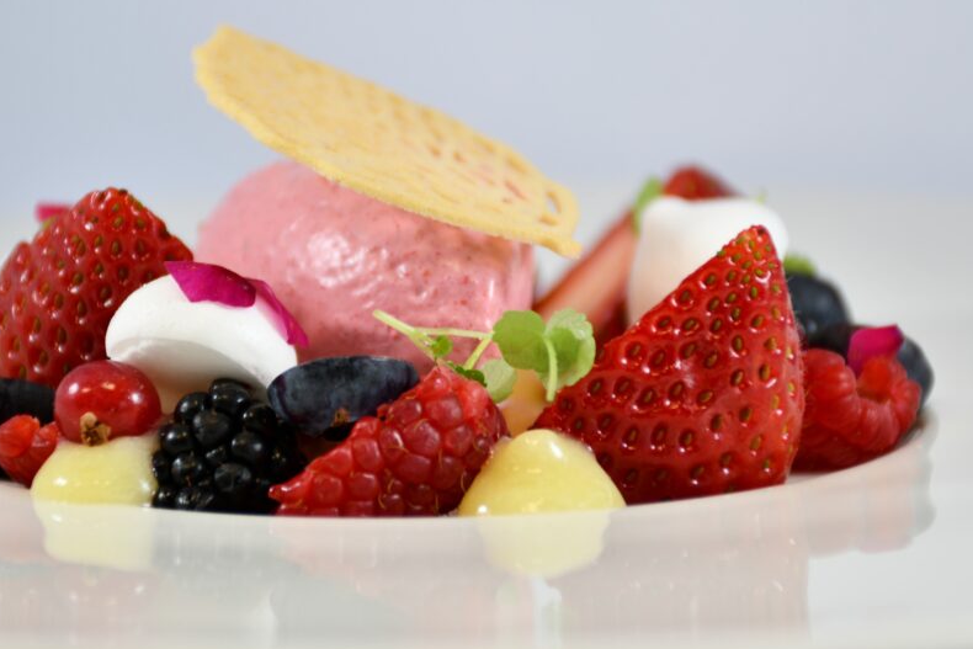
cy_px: 278
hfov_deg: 11.2
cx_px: 414
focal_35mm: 184
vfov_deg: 7.5
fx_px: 4974
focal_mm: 95
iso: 100
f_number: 5.3
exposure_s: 1/30
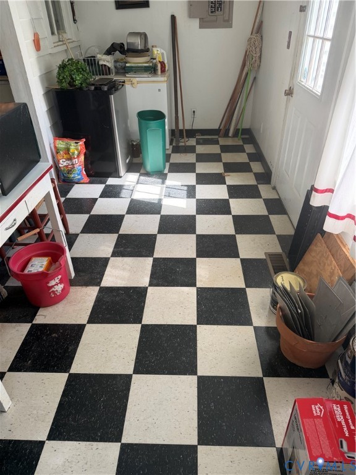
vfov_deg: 71.6
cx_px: 178
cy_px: 238
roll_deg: +2.2
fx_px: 329
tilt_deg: -32.9
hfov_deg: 56.8
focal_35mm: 24
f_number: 1.78
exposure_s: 1/121
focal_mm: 6.76
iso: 100
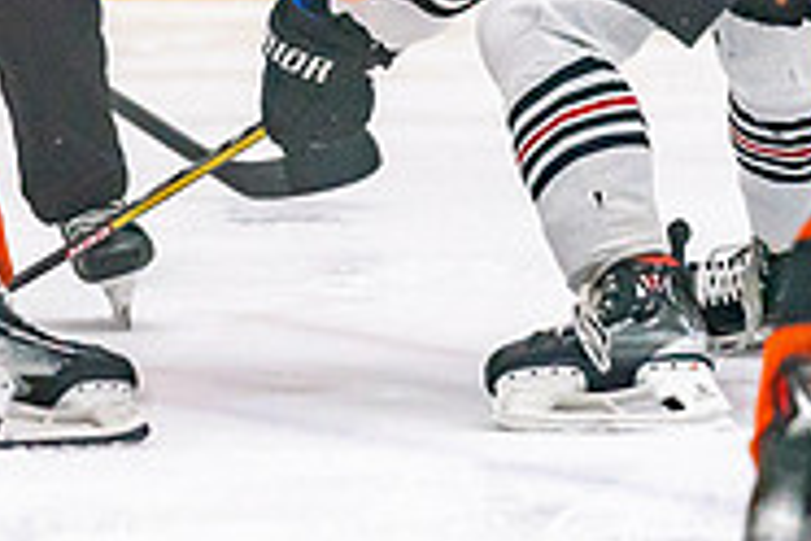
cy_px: 19
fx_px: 19305
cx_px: 95
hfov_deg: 2.4
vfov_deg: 1.6
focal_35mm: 857
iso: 3200
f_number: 2.8
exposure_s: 1/1250
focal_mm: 200
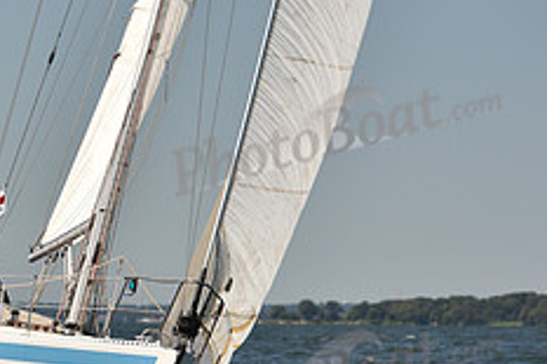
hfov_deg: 5.9
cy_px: 290
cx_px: 52
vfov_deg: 3.9
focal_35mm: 349
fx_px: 5299
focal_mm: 140
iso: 250
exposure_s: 1/1250
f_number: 4.5
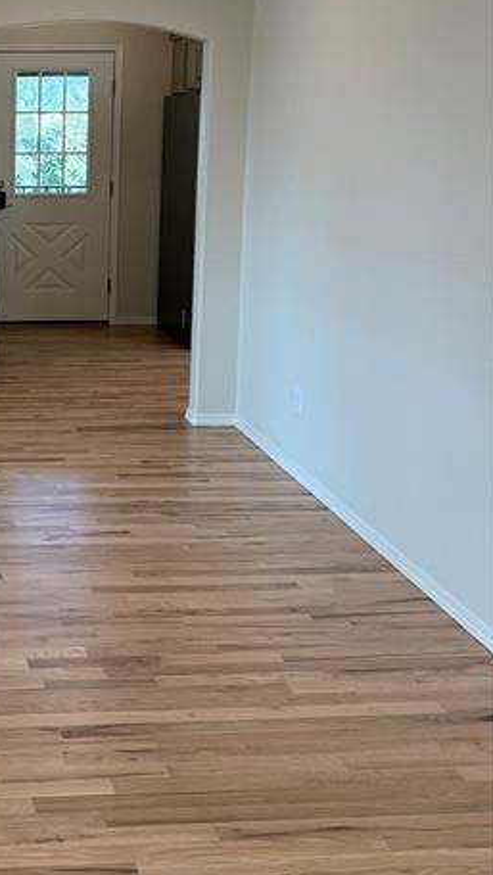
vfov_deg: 45.2
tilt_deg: -7.1
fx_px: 1021
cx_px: -55
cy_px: 251
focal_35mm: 44
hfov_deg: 25.1
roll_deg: -0.4
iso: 200
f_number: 1.78
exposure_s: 1/232
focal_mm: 6.76
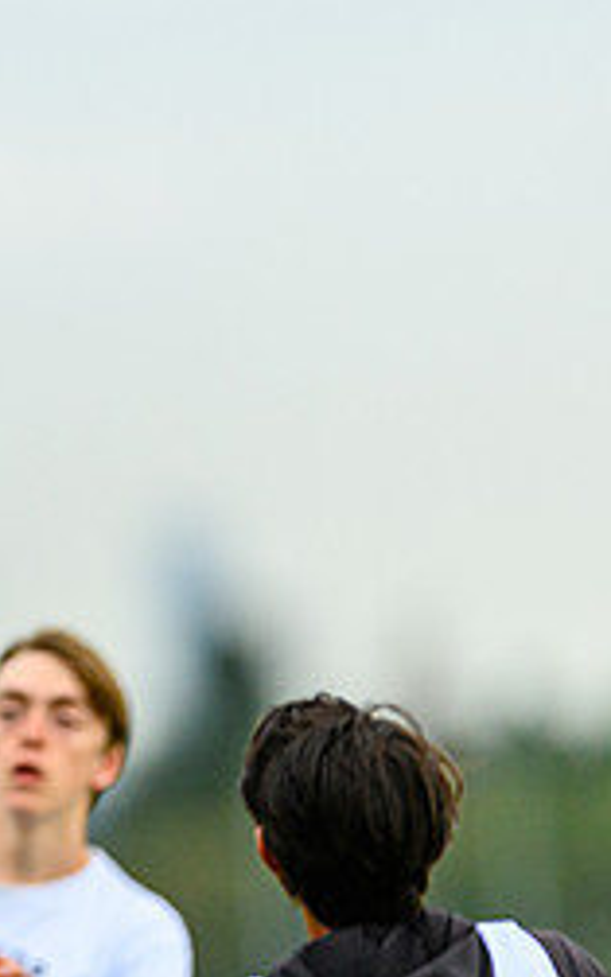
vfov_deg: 2.2
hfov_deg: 1.4
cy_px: 524
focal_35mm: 941
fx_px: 25056
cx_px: -276
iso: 800
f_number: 3.2
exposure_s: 1/1250
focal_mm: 400
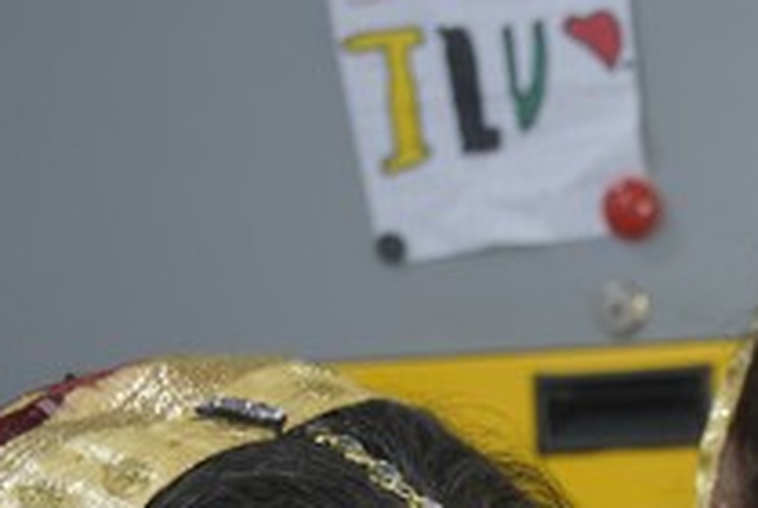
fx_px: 2319
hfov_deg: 17.8
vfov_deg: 11.9
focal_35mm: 110
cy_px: 760
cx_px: 863
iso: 1800
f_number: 3.8
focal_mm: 24
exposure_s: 1/60
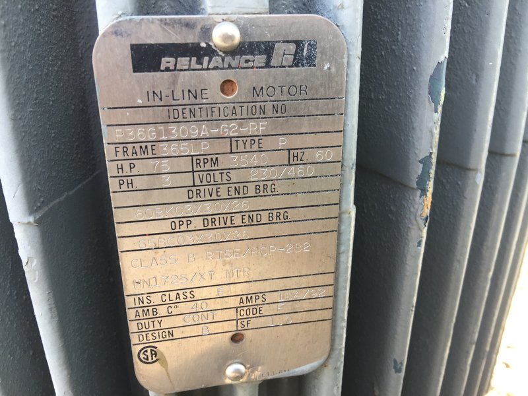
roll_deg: -0.2
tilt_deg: -21.2
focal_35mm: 29
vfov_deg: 48.2
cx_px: 264
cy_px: 198
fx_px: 442
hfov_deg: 61.7
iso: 50
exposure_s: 1/120
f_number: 2.2
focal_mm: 4.15
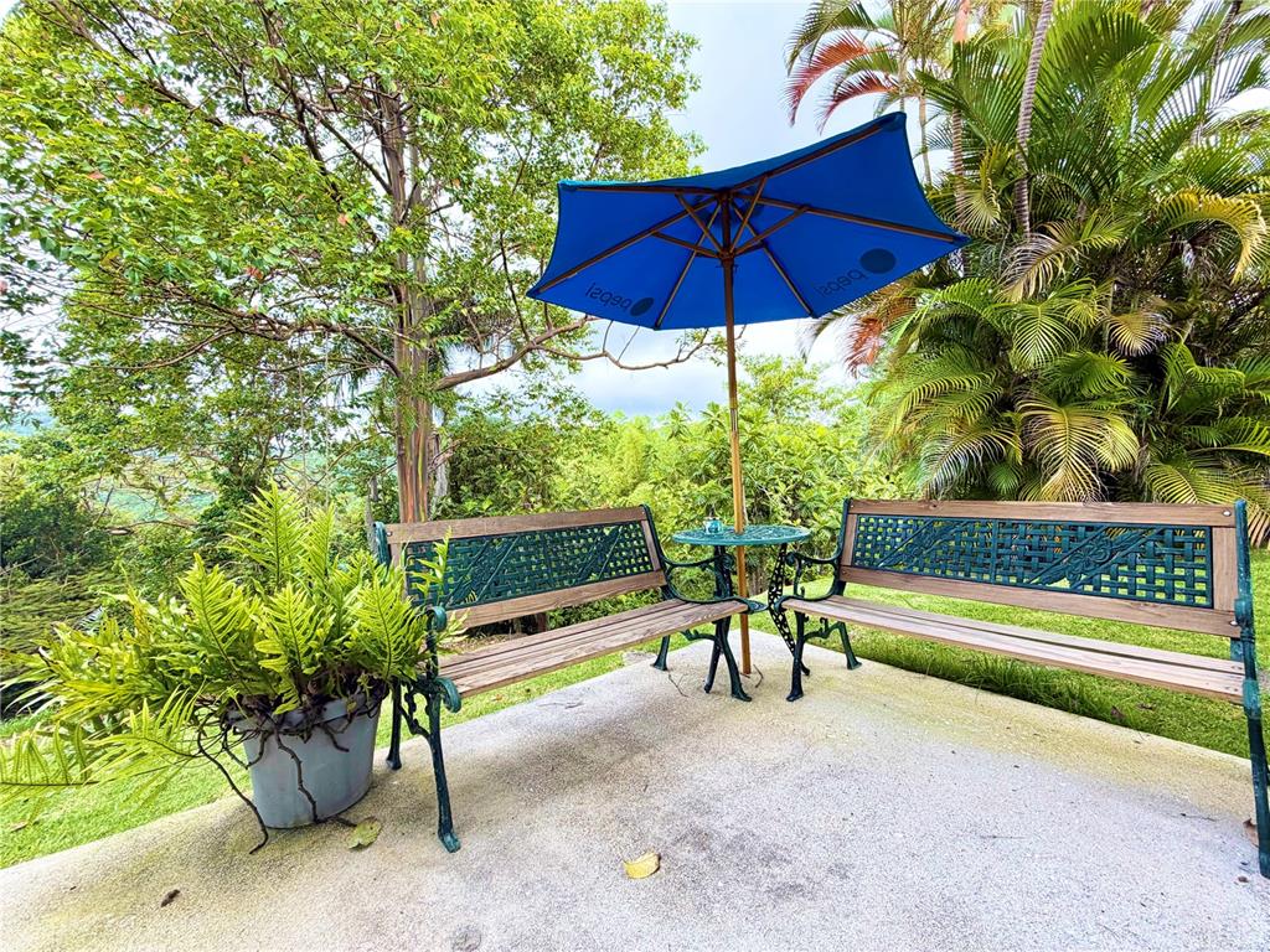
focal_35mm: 14
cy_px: 476
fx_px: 514
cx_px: 635
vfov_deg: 85.7
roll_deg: -0.2
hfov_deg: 102.1
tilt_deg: +0.2
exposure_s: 1/133
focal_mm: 2.22
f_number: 2.2
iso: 40
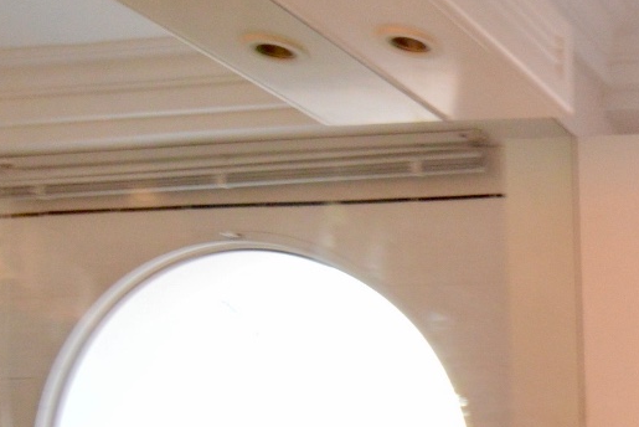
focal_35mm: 58
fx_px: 1026
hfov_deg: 23.8
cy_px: 640
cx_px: 1052
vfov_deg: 20.2
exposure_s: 1/8
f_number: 11
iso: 1400
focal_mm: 11
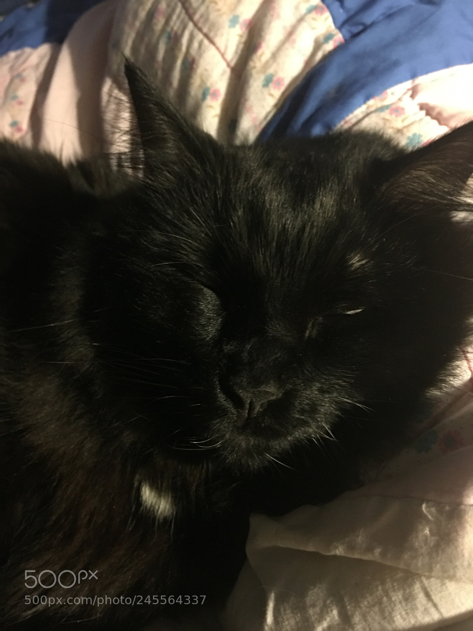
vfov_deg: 61.7
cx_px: 236
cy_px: 316
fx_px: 528
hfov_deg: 48.2
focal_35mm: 29
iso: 200
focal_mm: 4.15
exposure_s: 1/4
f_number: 2.2
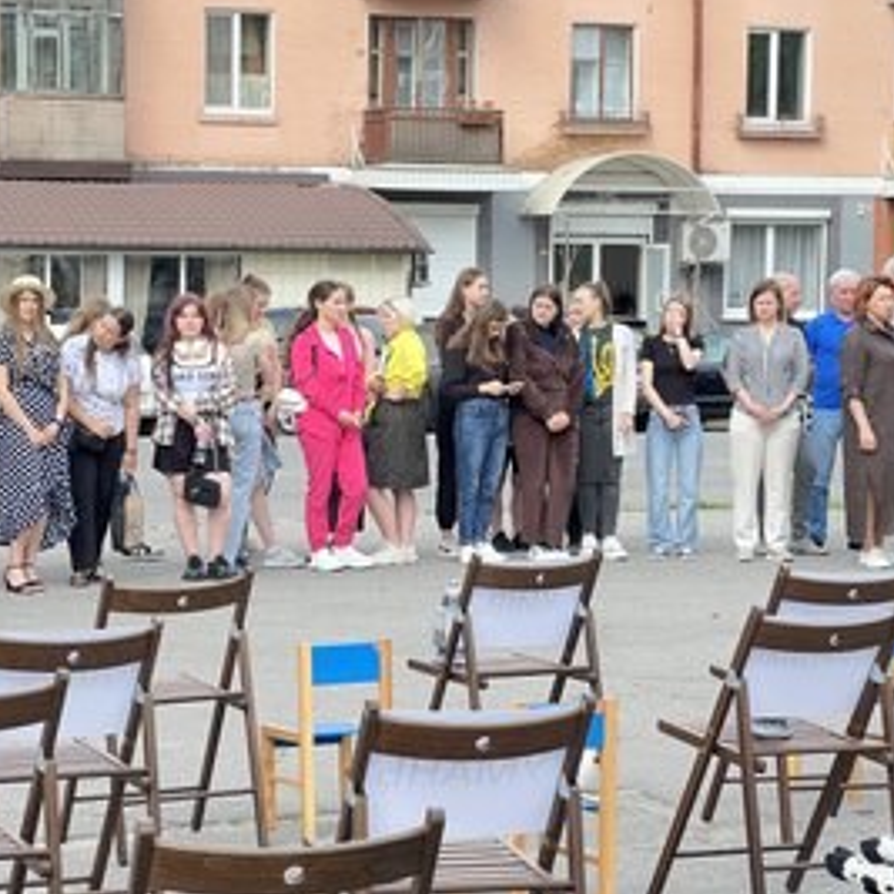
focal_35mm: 102
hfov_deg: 17.0
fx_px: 2980
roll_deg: -0.4
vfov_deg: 17.1
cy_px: 489
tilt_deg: -3.0
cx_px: 311
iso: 32
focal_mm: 9
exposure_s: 1/111
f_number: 2.8
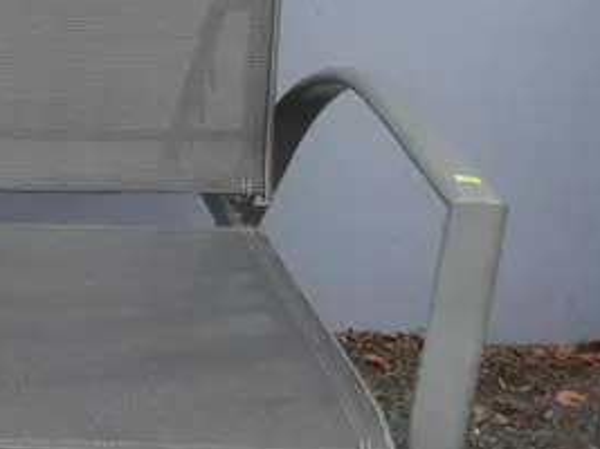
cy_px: 213
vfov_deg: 12.9
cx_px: -454
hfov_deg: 15.0
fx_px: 1992
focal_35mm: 115
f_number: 3.6
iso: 200
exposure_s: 1/60
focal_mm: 15
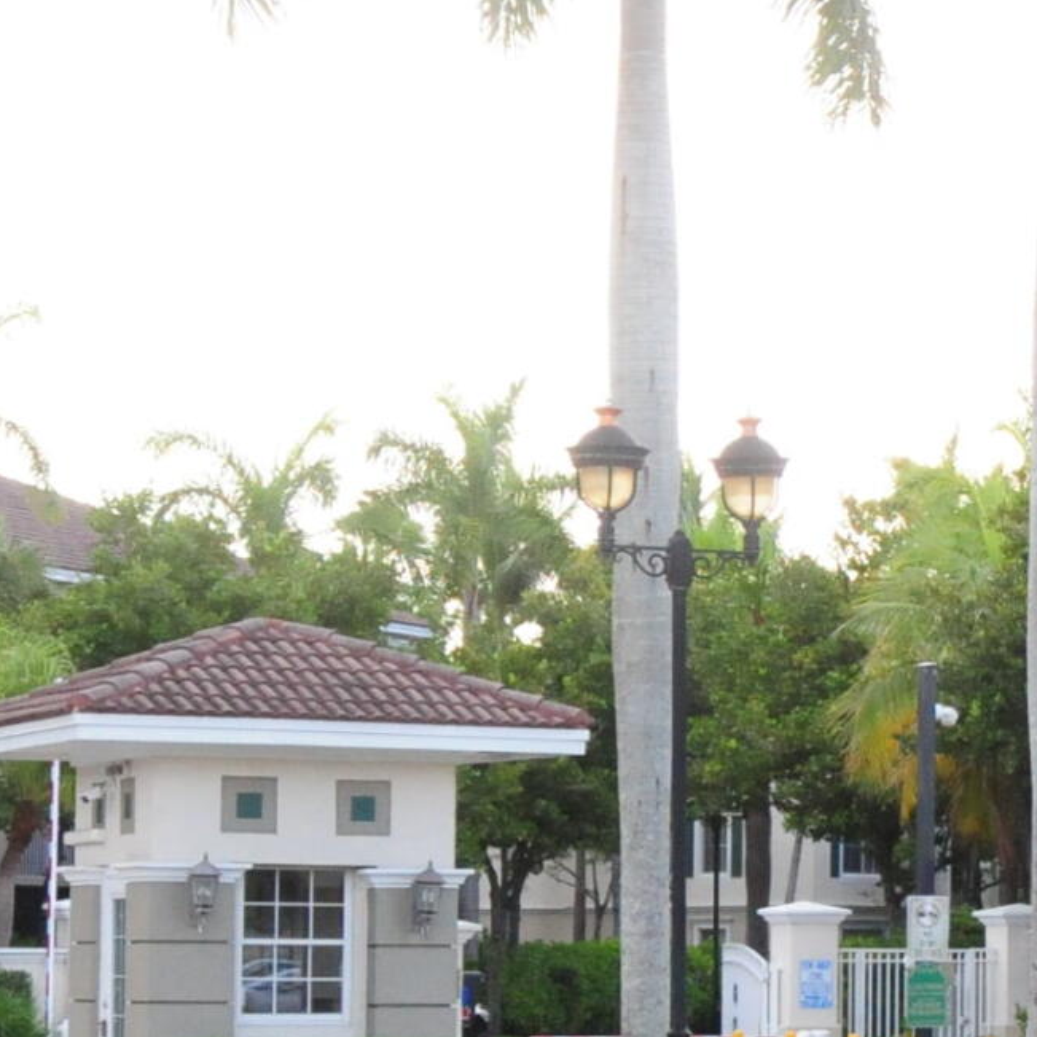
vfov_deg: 13.5
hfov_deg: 12.7
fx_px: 4372
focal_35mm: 129
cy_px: 755
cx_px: 1644
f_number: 8
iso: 1250
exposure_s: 1/100
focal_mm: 22
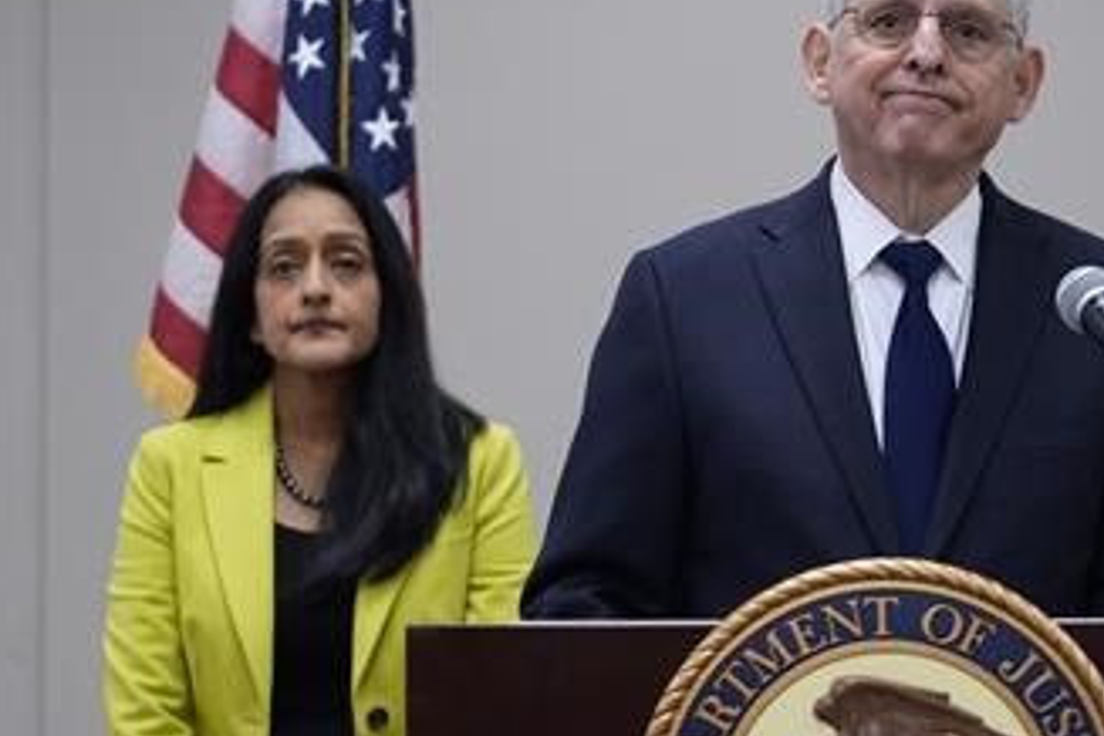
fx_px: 4262
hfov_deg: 14.7
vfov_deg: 9.9
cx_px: 915
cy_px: 417
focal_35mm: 139
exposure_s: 1/125
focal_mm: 70
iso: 1000
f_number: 2.8
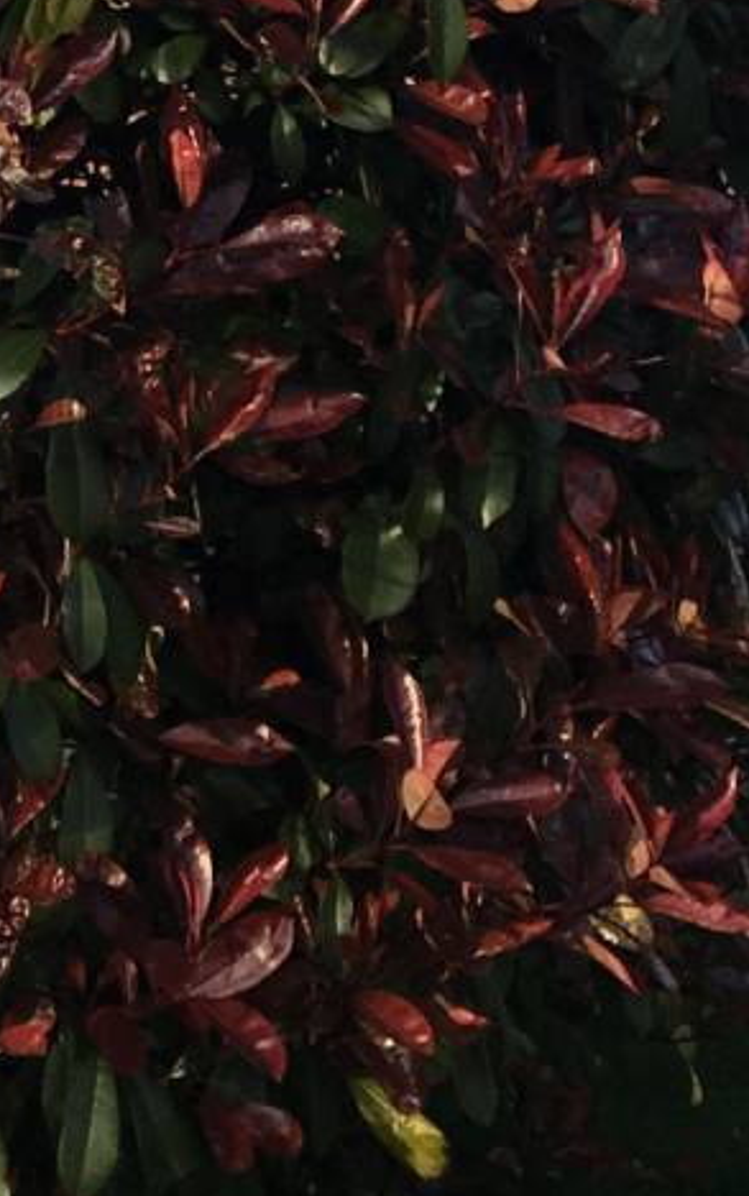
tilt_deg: +16.3
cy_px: -631
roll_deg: -1.7
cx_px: -844
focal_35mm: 126
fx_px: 4110
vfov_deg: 15.2
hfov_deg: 9.6
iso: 25
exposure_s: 1/295
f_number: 2.2
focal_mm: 4.15
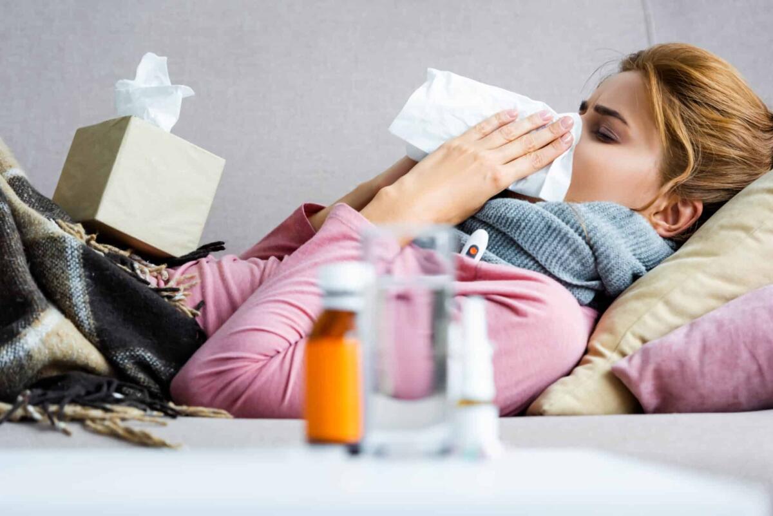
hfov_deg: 15.8
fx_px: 2792
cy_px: 258
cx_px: 386
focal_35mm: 130
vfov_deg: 10.6
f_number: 4.5
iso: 400
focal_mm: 130
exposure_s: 1/250
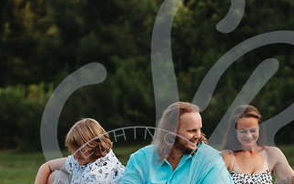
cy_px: 143
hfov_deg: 11.2
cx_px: 185
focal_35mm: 187
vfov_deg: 7.0
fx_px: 1499
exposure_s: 1/200
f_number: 2.8
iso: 100
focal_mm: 102
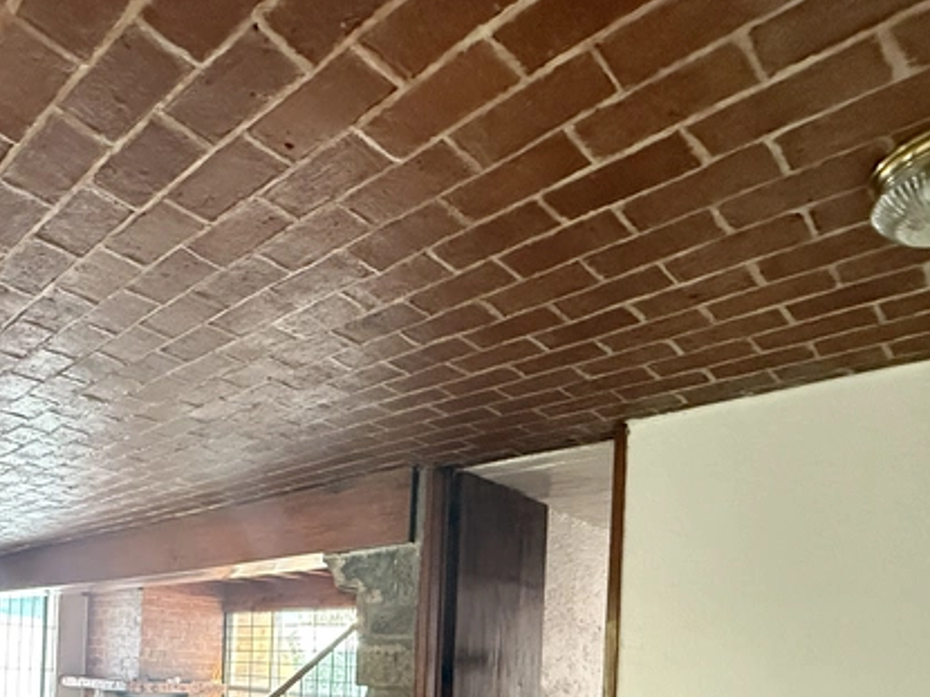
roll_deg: -2.1
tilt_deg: -0.4
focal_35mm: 27
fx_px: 725
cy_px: 666
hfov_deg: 62.1
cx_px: 249
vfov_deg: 45.0
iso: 1000
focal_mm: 2.22
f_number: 2.2
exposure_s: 1/60
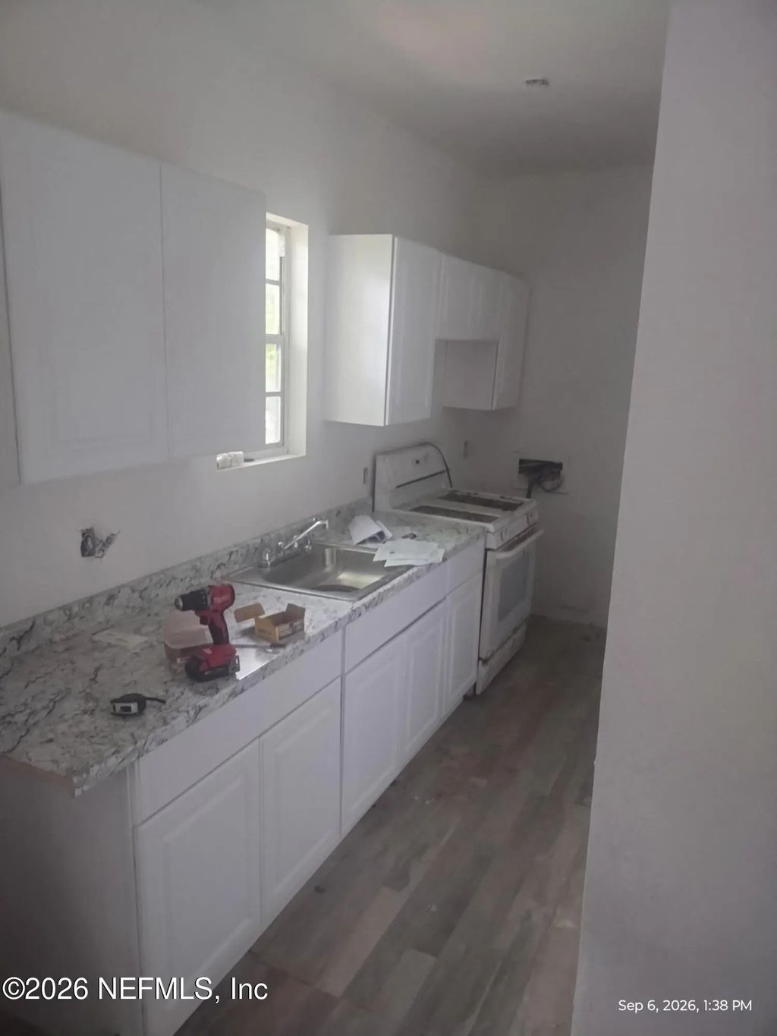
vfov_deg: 69.4
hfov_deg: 54.9
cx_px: 388
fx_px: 748
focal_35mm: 25
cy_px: 518
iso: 208
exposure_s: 1/24
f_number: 1.7
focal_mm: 4.71
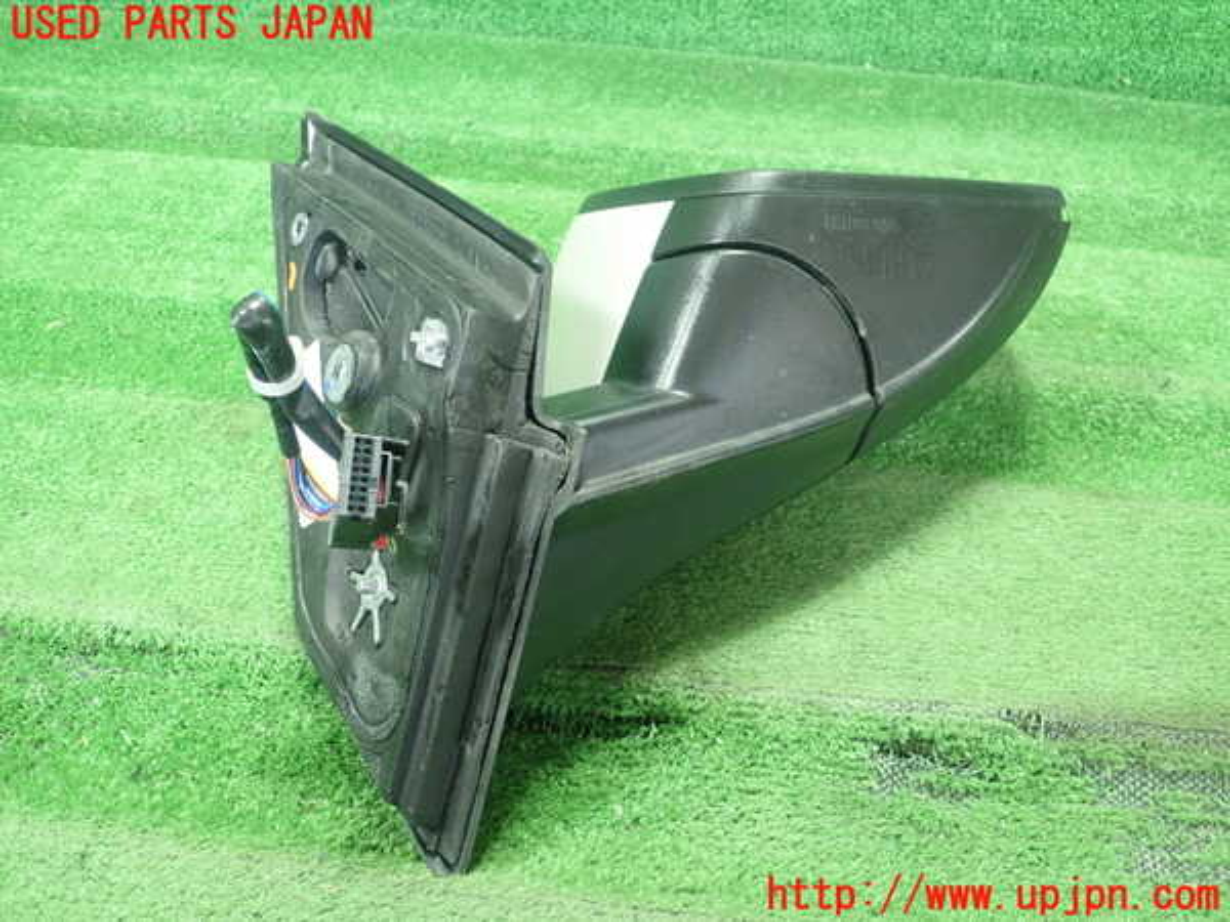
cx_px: 615
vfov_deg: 46.8
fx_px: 1066
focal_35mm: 30
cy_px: 461
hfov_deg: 60.0
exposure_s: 1/125
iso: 800
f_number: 2.3
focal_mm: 5.5
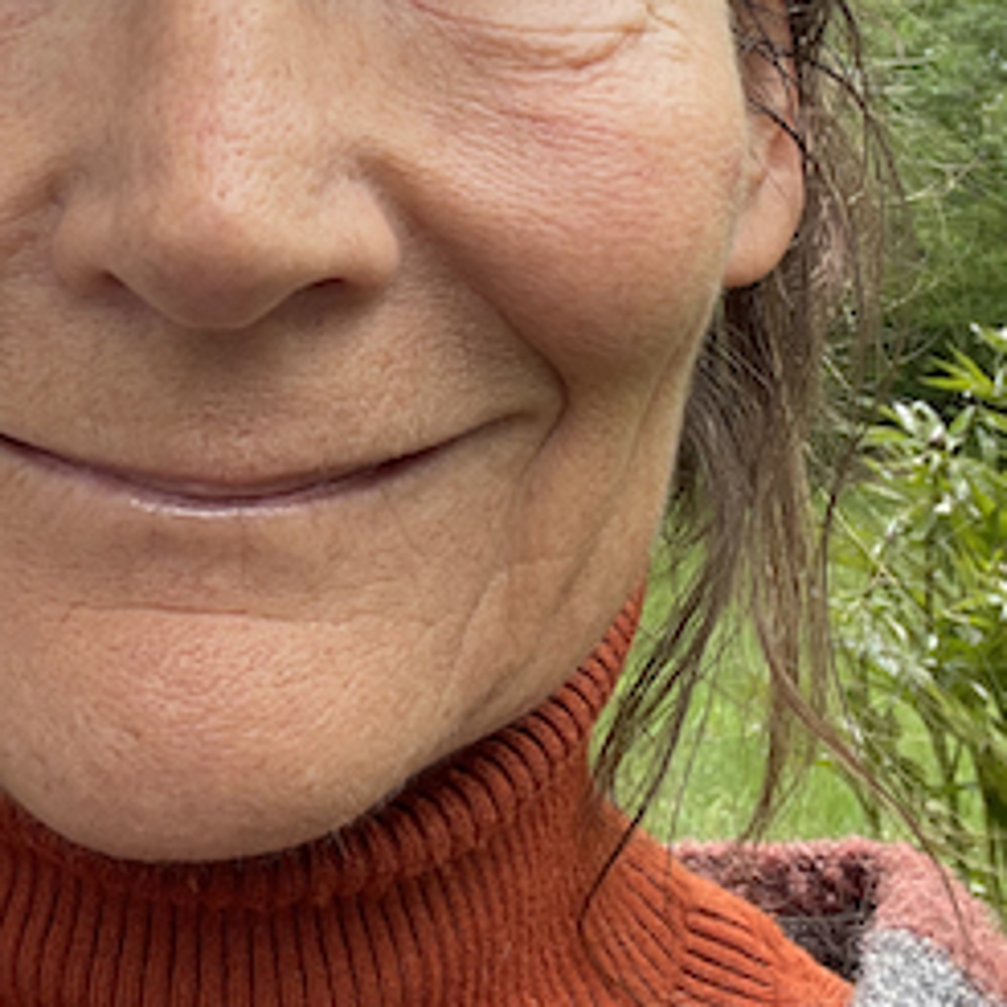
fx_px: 2271
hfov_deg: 24.4
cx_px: 139
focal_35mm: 69
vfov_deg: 24.3
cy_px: 94
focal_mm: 2.71
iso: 32
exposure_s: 1/121
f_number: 2.2
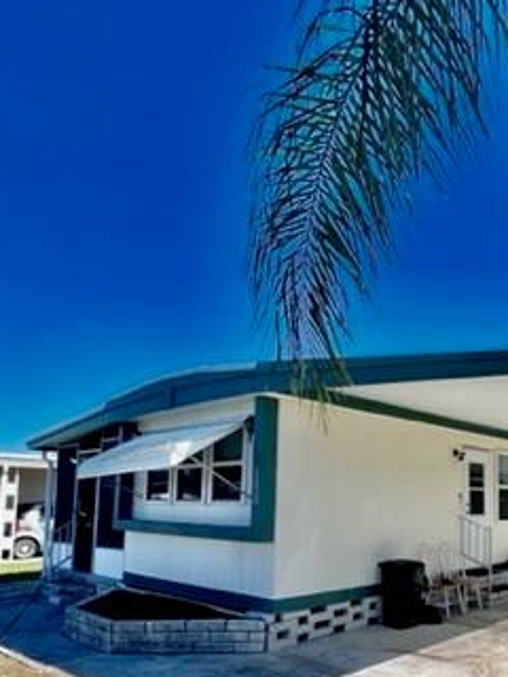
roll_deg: -0.6
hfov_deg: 49.6
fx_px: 509
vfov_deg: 65.5
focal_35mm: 26
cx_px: 415
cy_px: 453
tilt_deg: +5.7
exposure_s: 1/1340
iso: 32
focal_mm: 1.57
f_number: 1.8
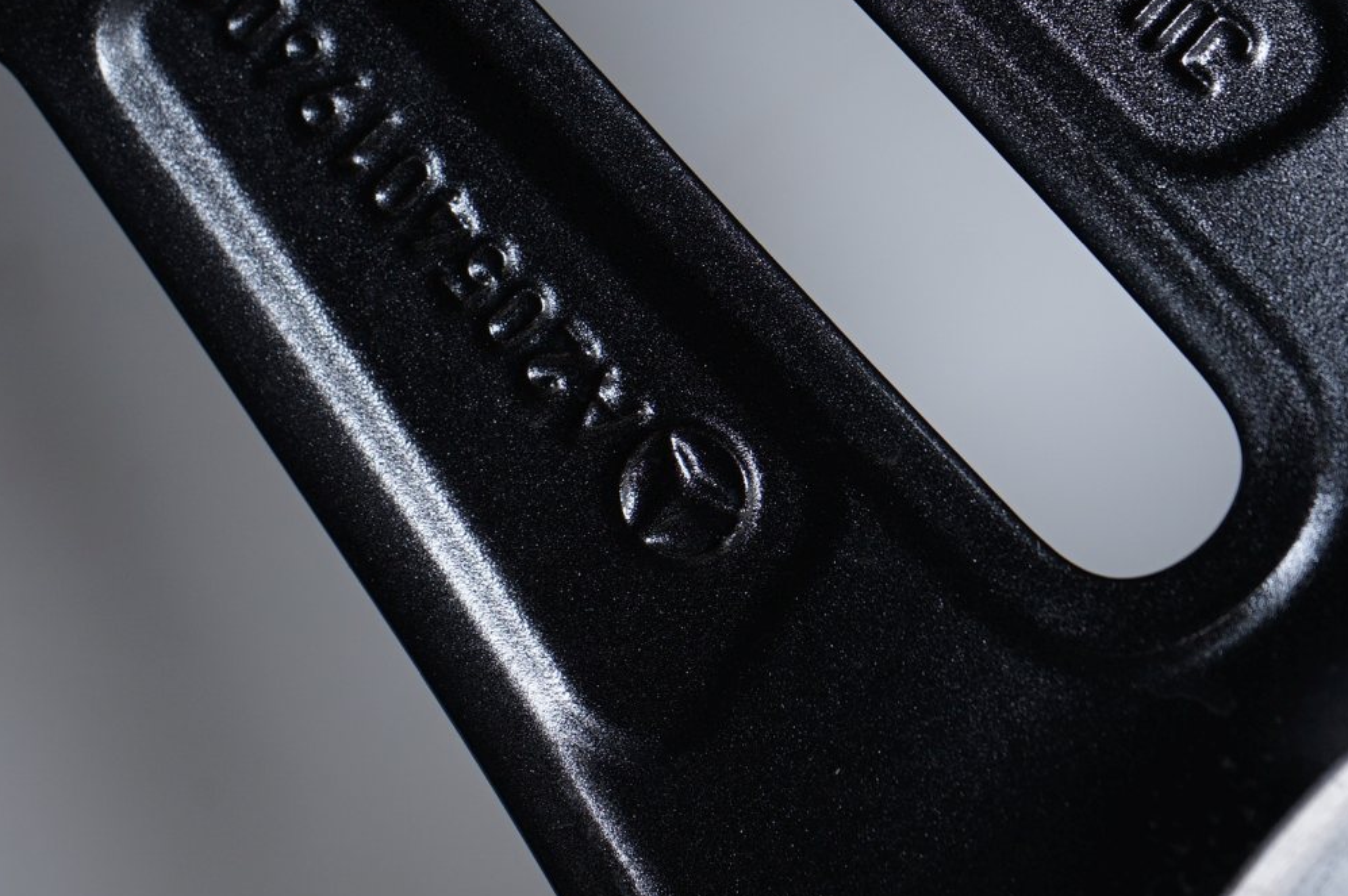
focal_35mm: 104
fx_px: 3891
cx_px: 469
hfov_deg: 19.6
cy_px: 243
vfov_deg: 13.1
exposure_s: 1/125
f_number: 7.1
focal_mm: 54
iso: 250
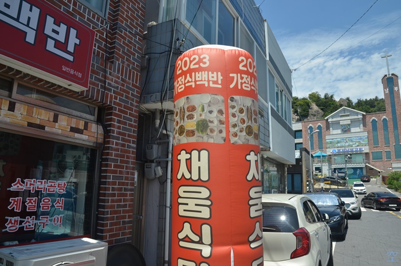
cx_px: 200
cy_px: 133
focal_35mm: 24
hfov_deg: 73.8
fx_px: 267
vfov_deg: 53.0
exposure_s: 1/250
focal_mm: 16
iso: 100
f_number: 8
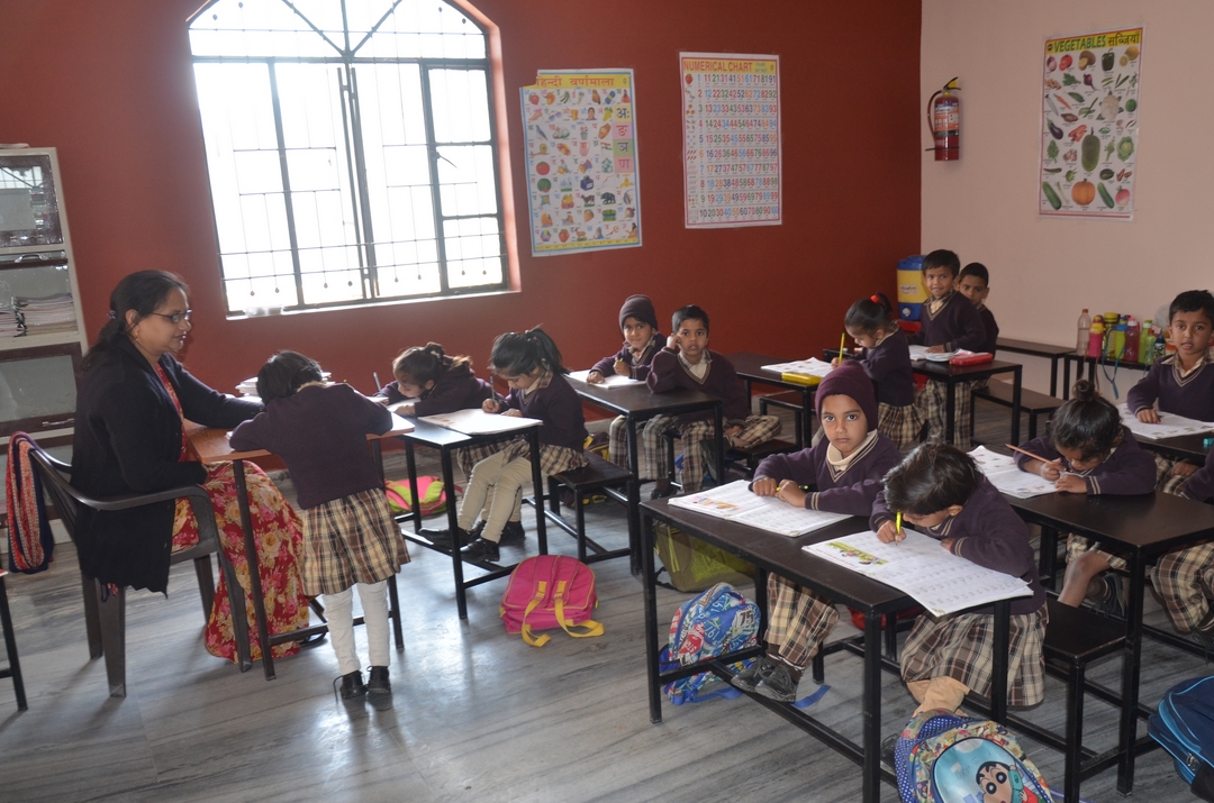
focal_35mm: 32
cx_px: 697
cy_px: 456
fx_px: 1077
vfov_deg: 40.8
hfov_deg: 58.6
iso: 400
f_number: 3.5
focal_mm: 18
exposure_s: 1/100
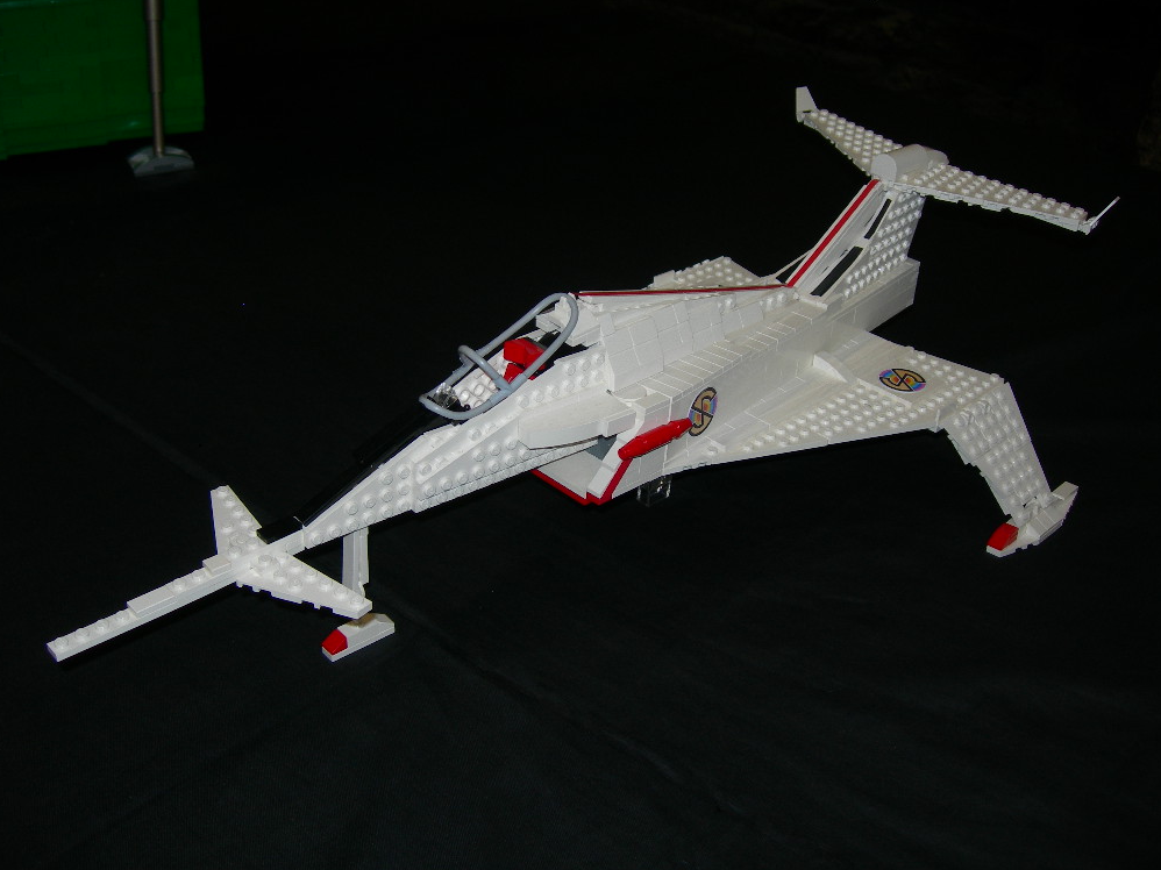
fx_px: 1308
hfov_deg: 47.9
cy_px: 434
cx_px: 580
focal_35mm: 39
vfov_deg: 36.8
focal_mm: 7.8
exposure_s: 1/60.1
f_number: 2.8
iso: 50
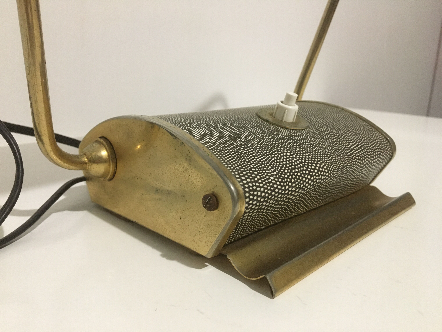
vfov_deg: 48.2
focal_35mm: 29
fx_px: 370
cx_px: 221
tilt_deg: -15.3
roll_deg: -1.7
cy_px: 166
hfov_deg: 61.7
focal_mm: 4.15
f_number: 2.2
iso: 200
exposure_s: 1/25
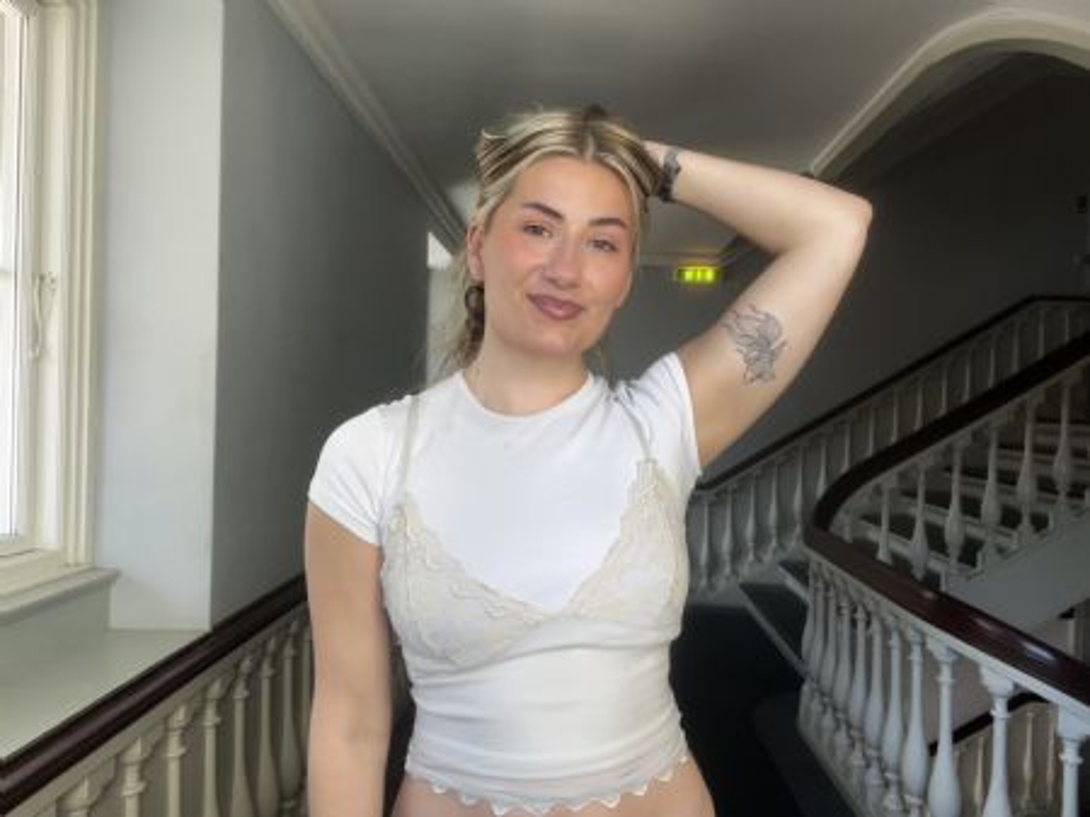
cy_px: 408
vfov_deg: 58.8
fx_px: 724
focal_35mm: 23
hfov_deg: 74.0
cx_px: 545
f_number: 2.2
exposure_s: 1/121
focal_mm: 2.71
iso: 80
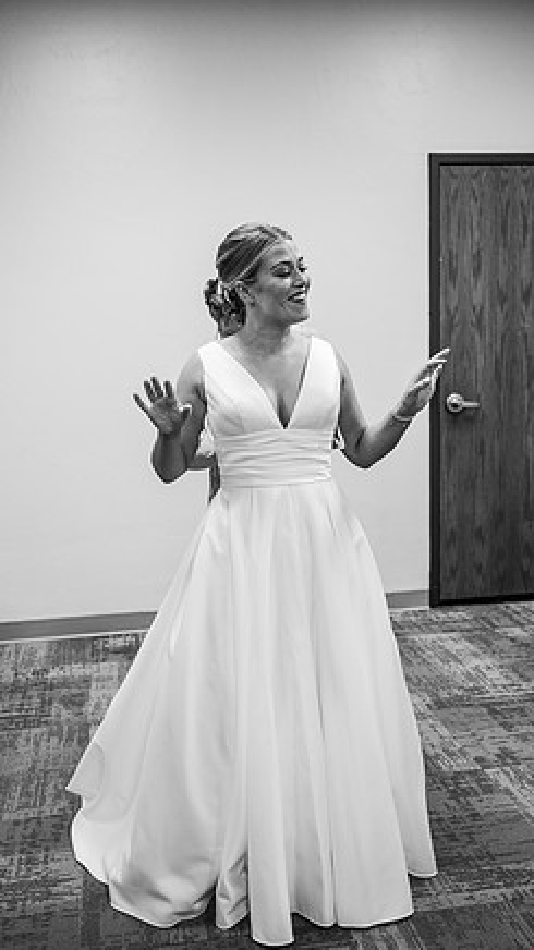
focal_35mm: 34
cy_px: 468
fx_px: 857
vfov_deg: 58.0
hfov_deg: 34.6
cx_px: 239
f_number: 3.2
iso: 2000
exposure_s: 1/320
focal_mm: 31.5
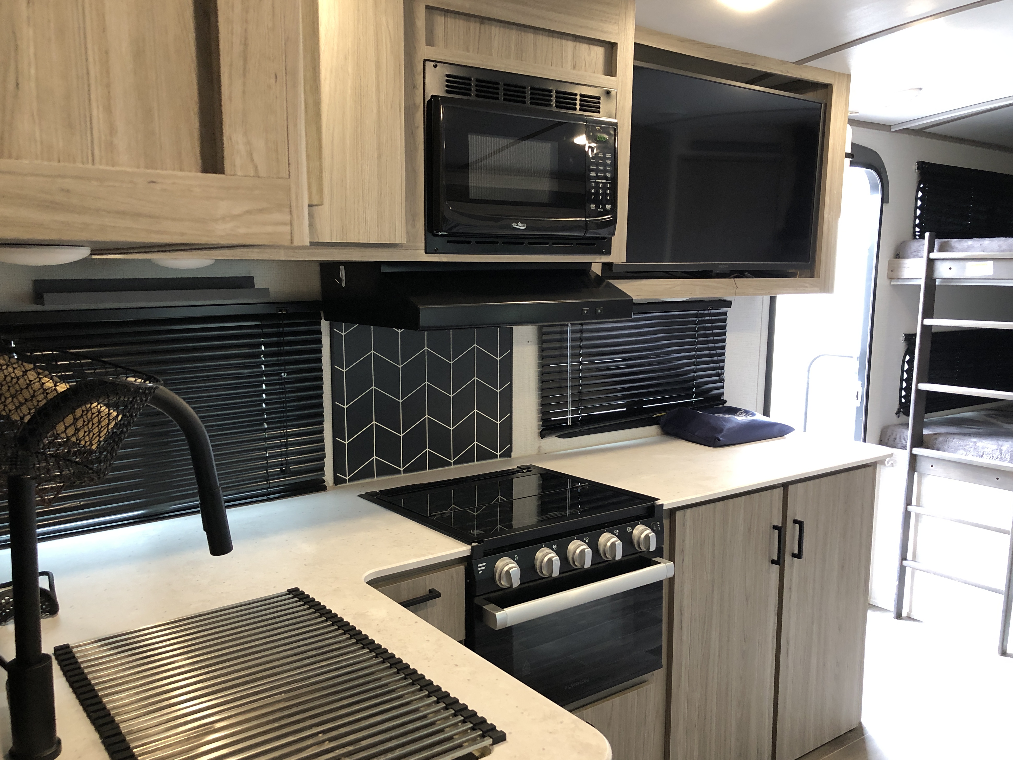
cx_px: 500
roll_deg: +0.3
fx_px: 849
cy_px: 387
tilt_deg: -9.4
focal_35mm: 29
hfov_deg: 61.7
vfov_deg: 48.2
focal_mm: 3.99
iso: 50
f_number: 1.8
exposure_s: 1/15
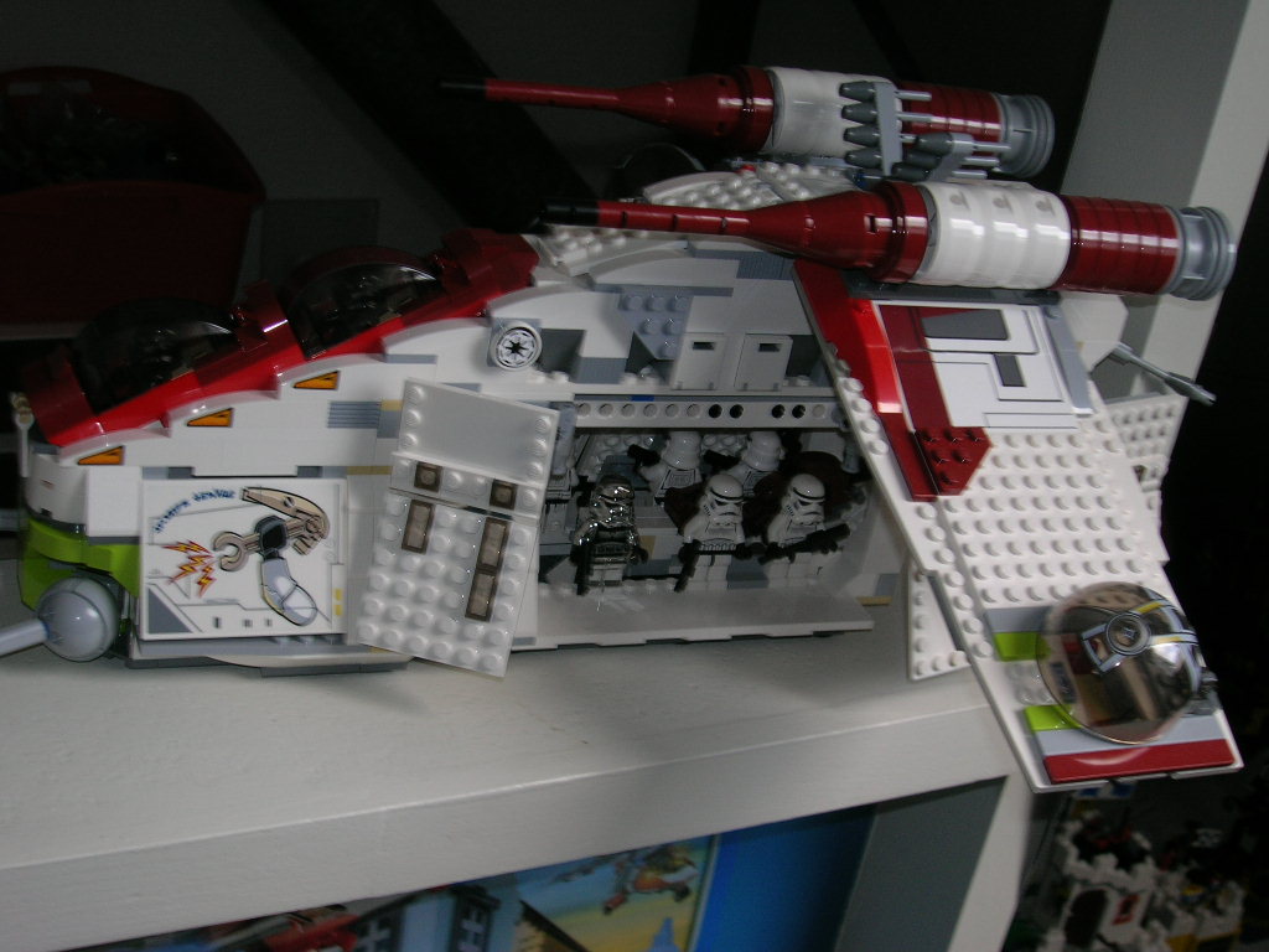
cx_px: 634
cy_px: 476
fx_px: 1833
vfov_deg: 29.1
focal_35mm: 50
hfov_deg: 38.2
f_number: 3.3
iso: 50
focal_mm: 8.4
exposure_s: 1/30
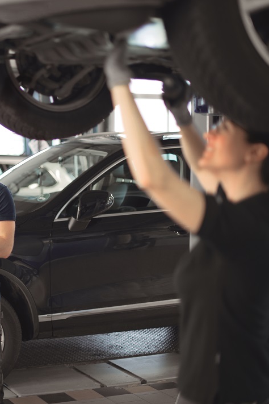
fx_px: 852
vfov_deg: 26.7
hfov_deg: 17.6
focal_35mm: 76
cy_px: 200
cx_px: 7
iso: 400
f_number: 1.4
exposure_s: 1/60
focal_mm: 50
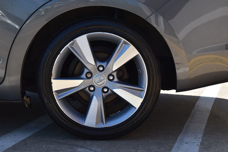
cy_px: 76
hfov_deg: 24.6
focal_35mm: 82
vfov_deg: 16.5
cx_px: 114
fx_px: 522
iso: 400
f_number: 10
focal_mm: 55
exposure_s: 1/320
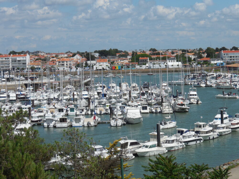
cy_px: 90
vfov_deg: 15.9
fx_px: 642
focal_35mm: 93
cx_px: 120
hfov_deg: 21.1
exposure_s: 1/1250
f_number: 4.6
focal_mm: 16.5
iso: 125
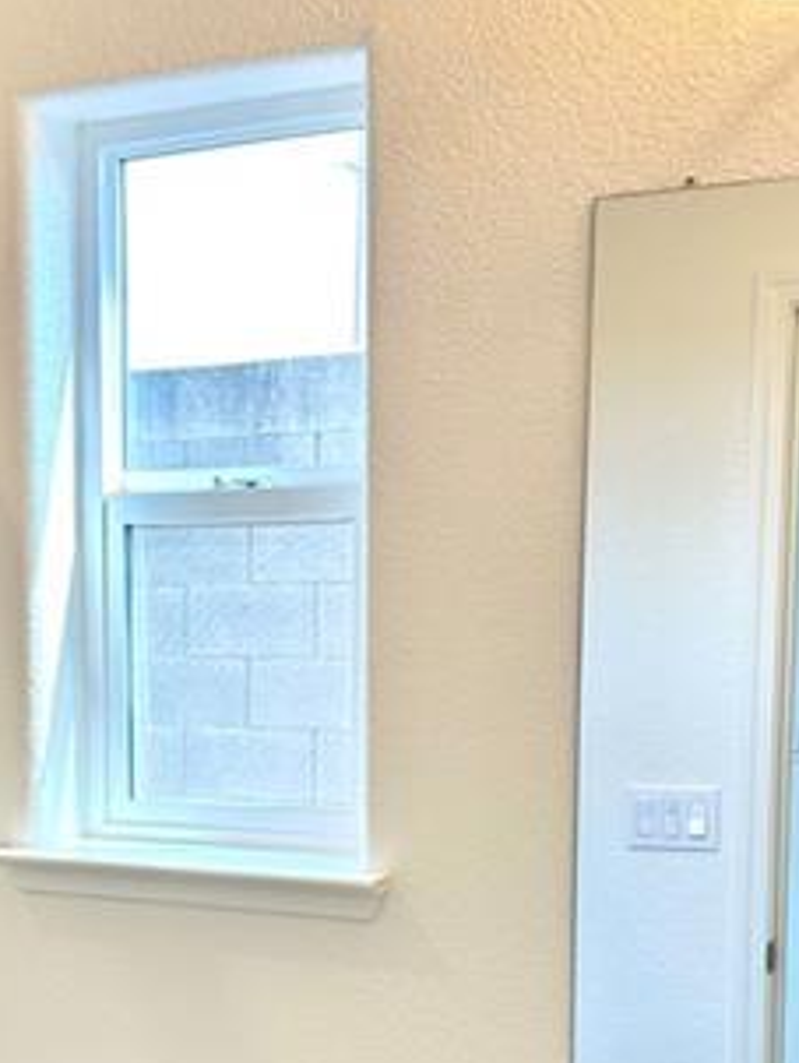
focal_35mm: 61
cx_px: 187
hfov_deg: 23.8
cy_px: 778
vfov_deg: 31.2
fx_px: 1875
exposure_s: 1/154
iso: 80
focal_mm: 6.86
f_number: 1.78
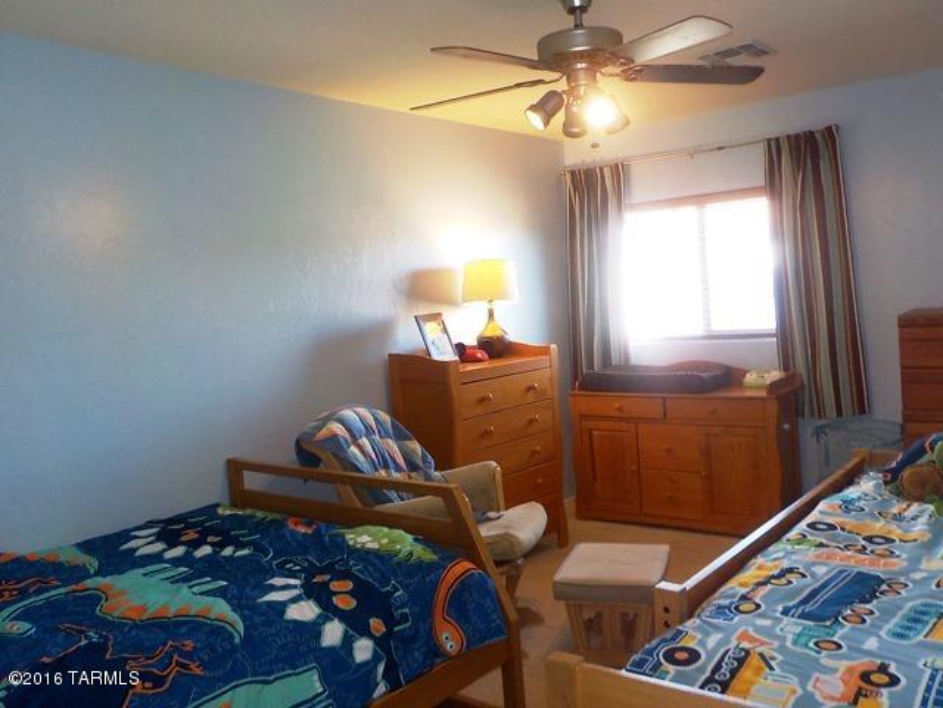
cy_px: 354
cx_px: 472
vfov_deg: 46.8
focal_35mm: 30
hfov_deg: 60.0
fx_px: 817
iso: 220
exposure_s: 1/30
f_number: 3.3
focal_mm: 4.1
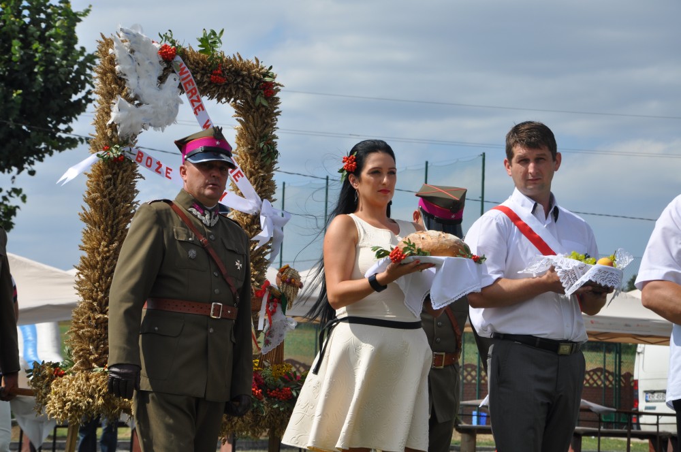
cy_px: 226
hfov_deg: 16.1
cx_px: 340
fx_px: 2409
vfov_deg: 10.7
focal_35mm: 128
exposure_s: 1/400
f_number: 10
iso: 200
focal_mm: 85
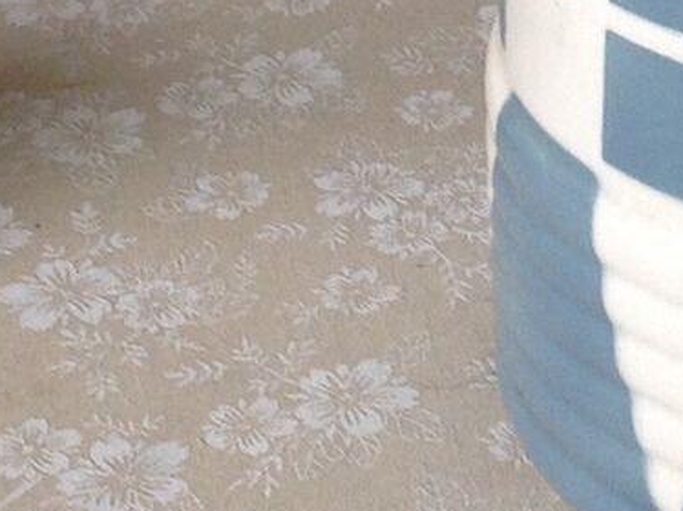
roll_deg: -4.0
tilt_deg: -21.5
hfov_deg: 10.2
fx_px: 3687
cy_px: -259
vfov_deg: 7.8
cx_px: 1030
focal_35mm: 187
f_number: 2.4
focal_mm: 4.28
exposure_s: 1/60
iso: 64
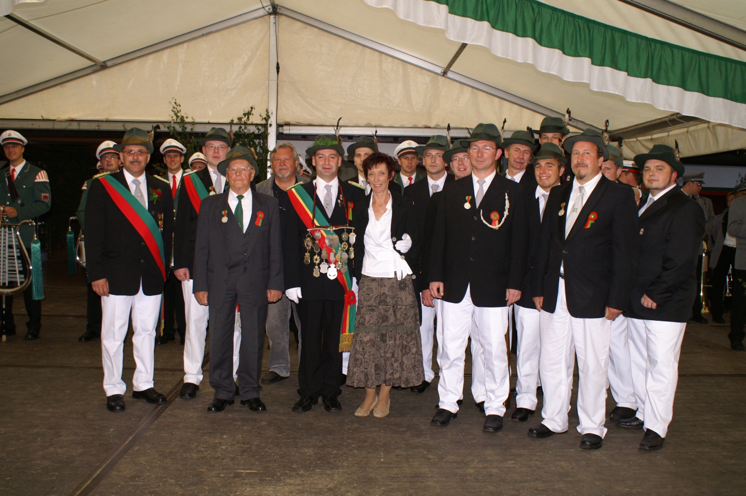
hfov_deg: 57.3
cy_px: 248
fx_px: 683
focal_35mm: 33
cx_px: 373
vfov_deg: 39.9
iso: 400
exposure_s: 1/60
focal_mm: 22
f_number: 4
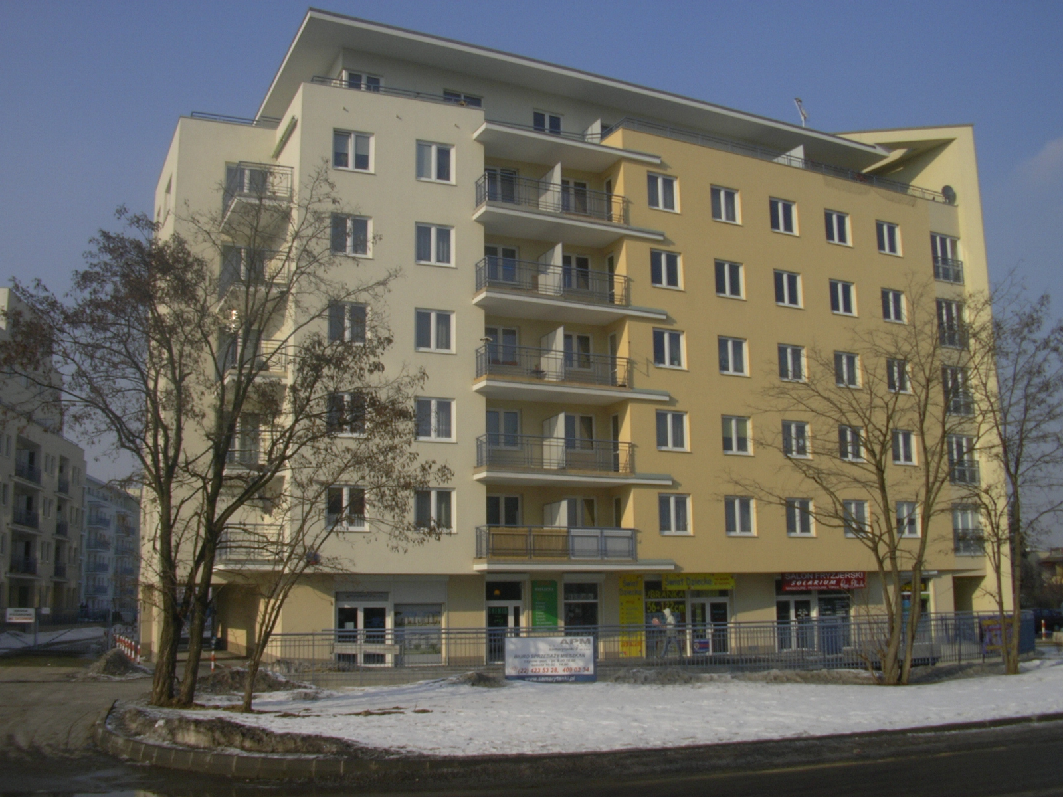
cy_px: 398
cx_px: 532
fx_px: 1167
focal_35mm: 38
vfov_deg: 37.7
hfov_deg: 49.0
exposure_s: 1/800
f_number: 4.1
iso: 50
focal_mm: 5.8
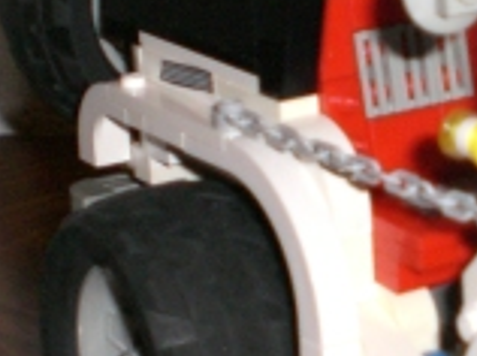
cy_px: 253
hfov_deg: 12.5
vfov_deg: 9.6
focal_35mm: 154
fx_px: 2119
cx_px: 577
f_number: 3.1
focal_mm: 6.3
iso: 200
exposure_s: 1/60
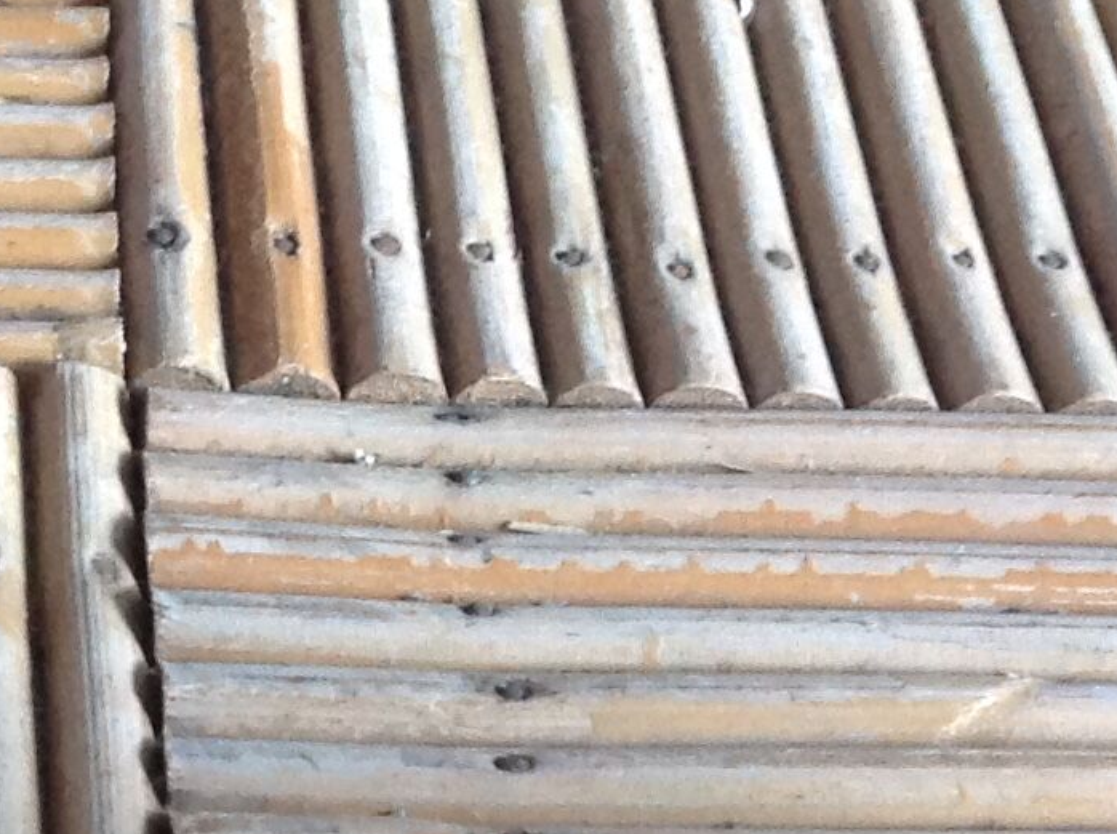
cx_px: 314
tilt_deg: -46.0
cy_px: 1380
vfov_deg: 10.8
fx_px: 4188
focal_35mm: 130
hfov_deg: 15.1
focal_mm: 4.28
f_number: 2.4
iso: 200
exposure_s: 1/15
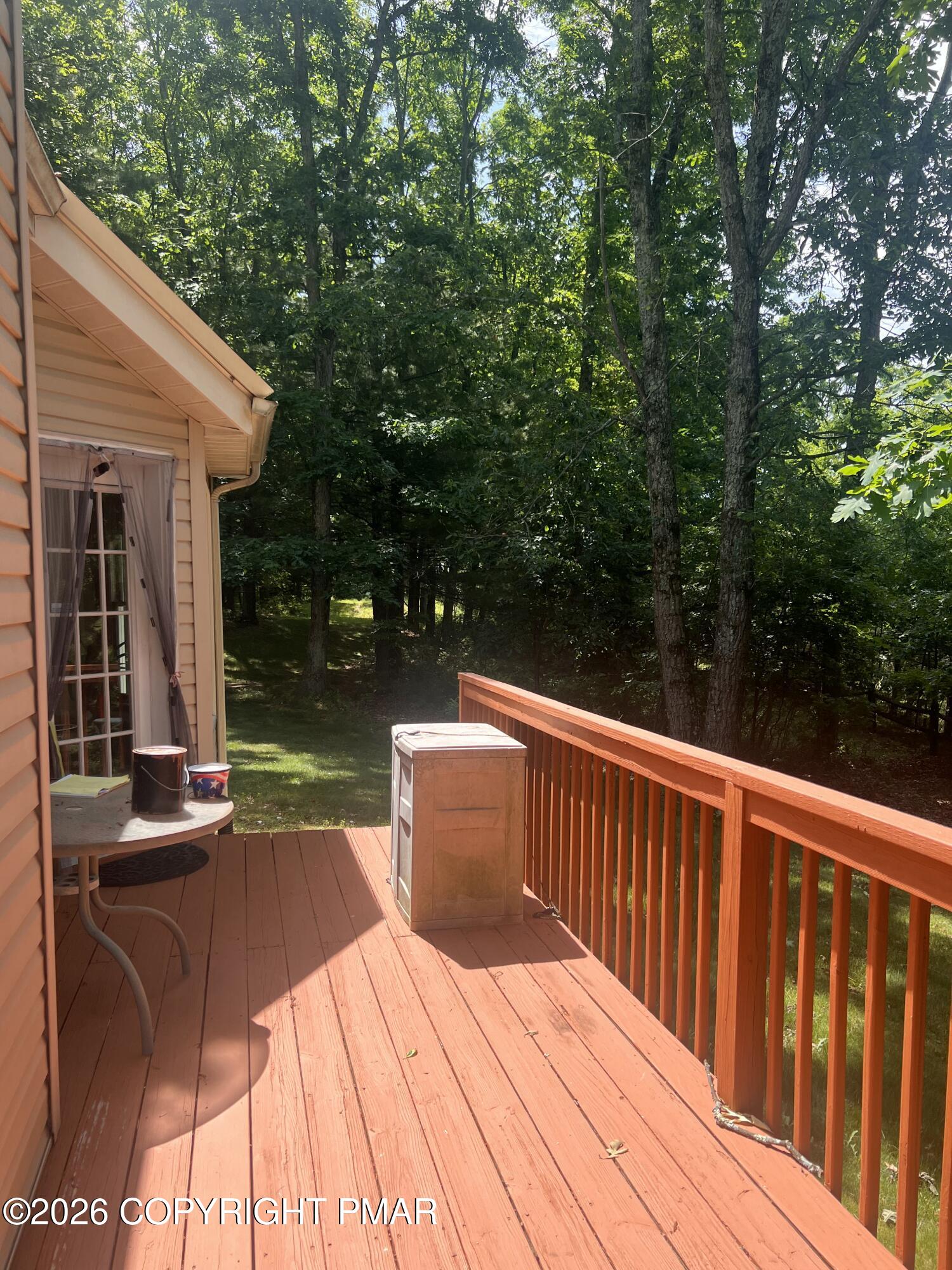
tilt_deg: -1.8
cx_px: 476
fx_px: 953
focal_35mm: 26
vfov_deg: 67.3
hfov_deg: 53.1
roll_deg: +0.0
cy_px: 635
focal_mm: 5.7
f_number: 1.5
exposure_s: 1/894
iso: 50
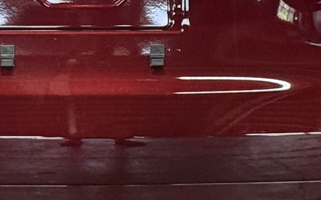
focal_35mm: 278
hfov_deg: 7.5
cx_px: 80
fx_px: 2432
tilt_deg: -10.3
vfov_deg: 4.7
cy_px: -93
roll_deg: -0.2
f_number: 1.78
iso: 320
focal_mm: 6.76
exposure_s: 1/40
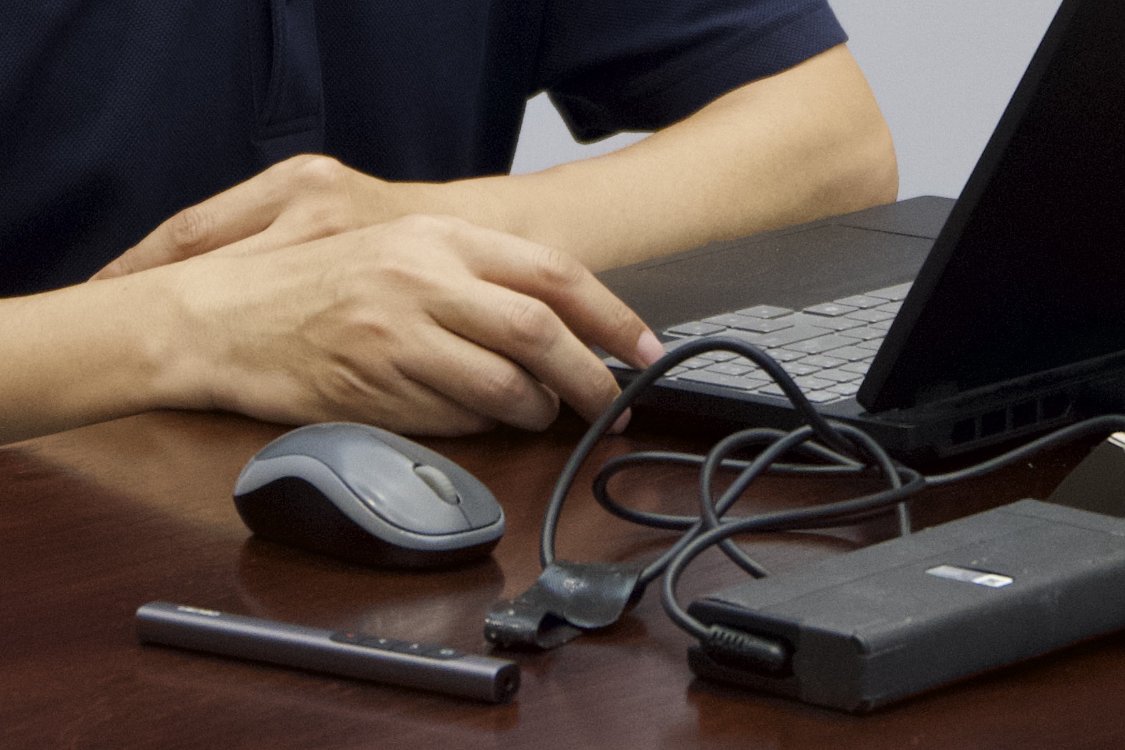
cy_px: -425
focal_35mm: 286
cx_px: 575
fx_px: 8925
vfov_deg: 4.8
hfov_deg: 7.2
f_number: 5
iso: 1800
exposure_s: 1/125
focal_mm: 59
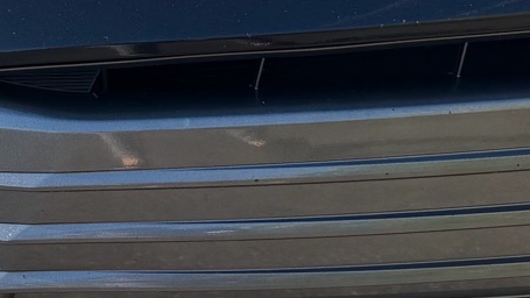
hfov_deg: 21.1
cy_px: 41
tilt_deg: -17.1
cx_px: -156
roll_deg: +7.8
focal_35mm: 92
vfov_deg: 13.1
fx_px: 1293
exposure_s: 1/1192
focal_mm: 6.76
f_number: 1.78
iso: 100
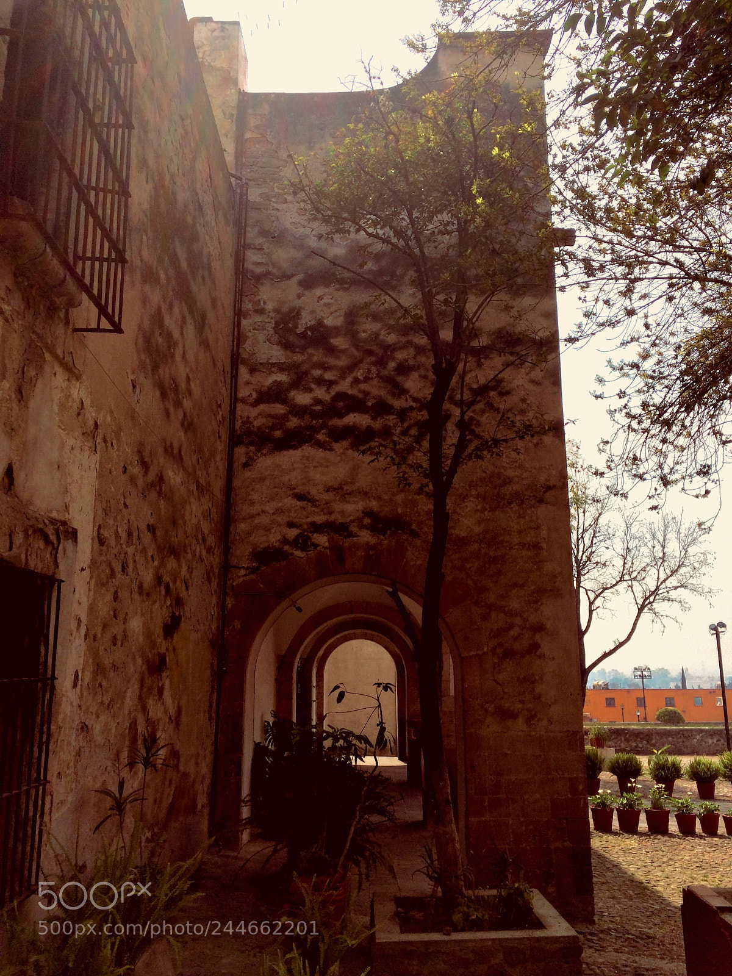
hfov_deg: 48.2
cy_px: 488
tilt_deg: +12.6
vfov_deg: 61.7
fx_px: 818
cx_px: 366
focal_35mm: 29
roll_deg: +2.0
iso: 32
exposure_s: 1/2053
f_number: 2.2
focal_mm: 4.15
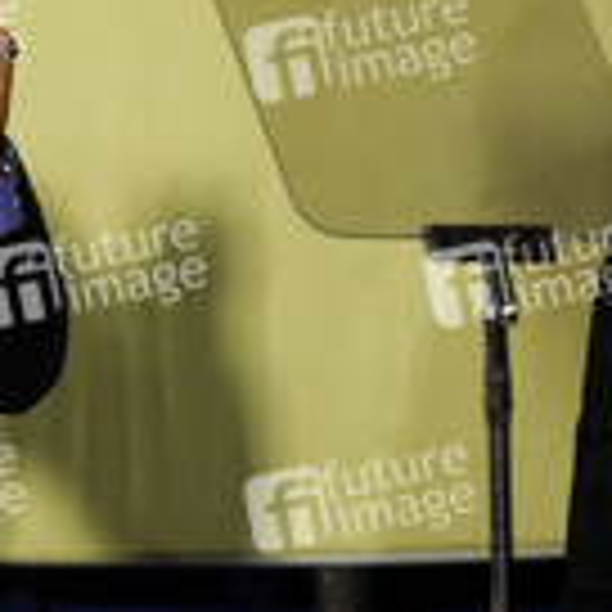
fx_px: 16902
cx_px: -32
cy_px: 162
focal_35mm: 845
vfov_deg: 2.1
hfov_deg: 2.1
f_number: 4
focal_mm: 300
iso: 1600
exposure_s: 1/400
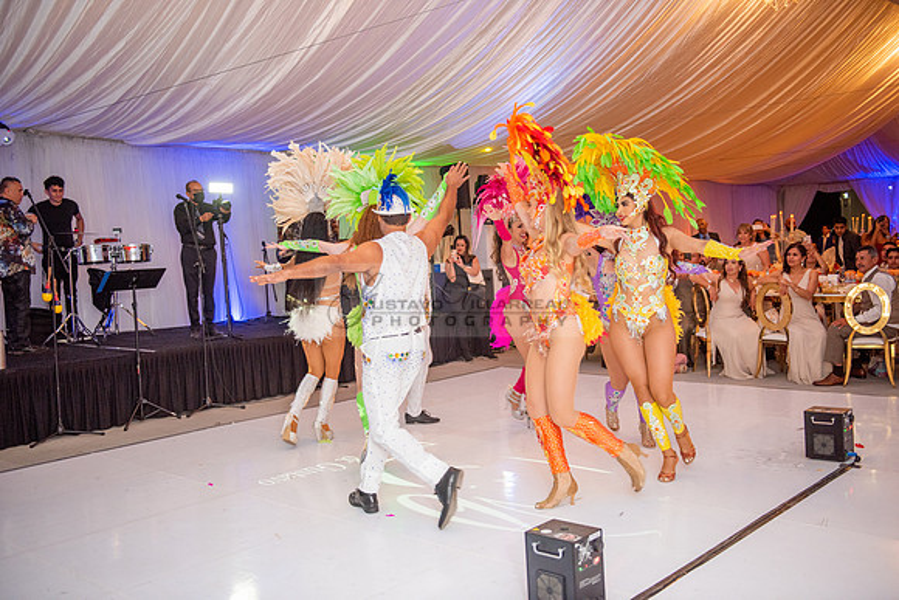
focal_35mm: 35
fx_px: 874
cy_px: 300
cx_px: 450
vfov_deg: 37.9
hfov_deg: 54.4
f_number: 2.8
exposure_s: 1/160
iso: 1000
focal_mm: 35
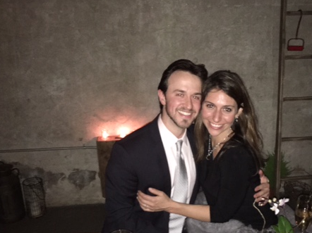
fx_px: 378
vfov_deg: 34.2
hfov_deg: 44.6
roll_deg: -0.1
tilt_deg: -19.8
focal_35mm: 42
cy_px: 143
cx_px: 184
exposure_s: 1/16
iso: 320
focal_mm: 4.15
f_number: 2.2
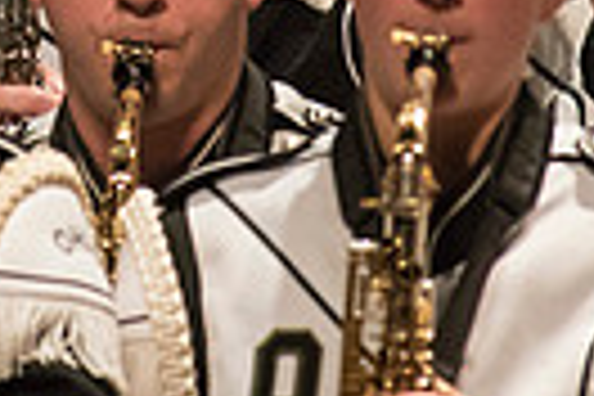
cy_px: -389
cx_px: 45
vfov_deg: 0.5
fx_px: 43639
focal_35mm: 2645
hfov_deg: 0.8
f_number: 5.6
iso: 4000
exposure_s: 1/320
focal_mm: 600
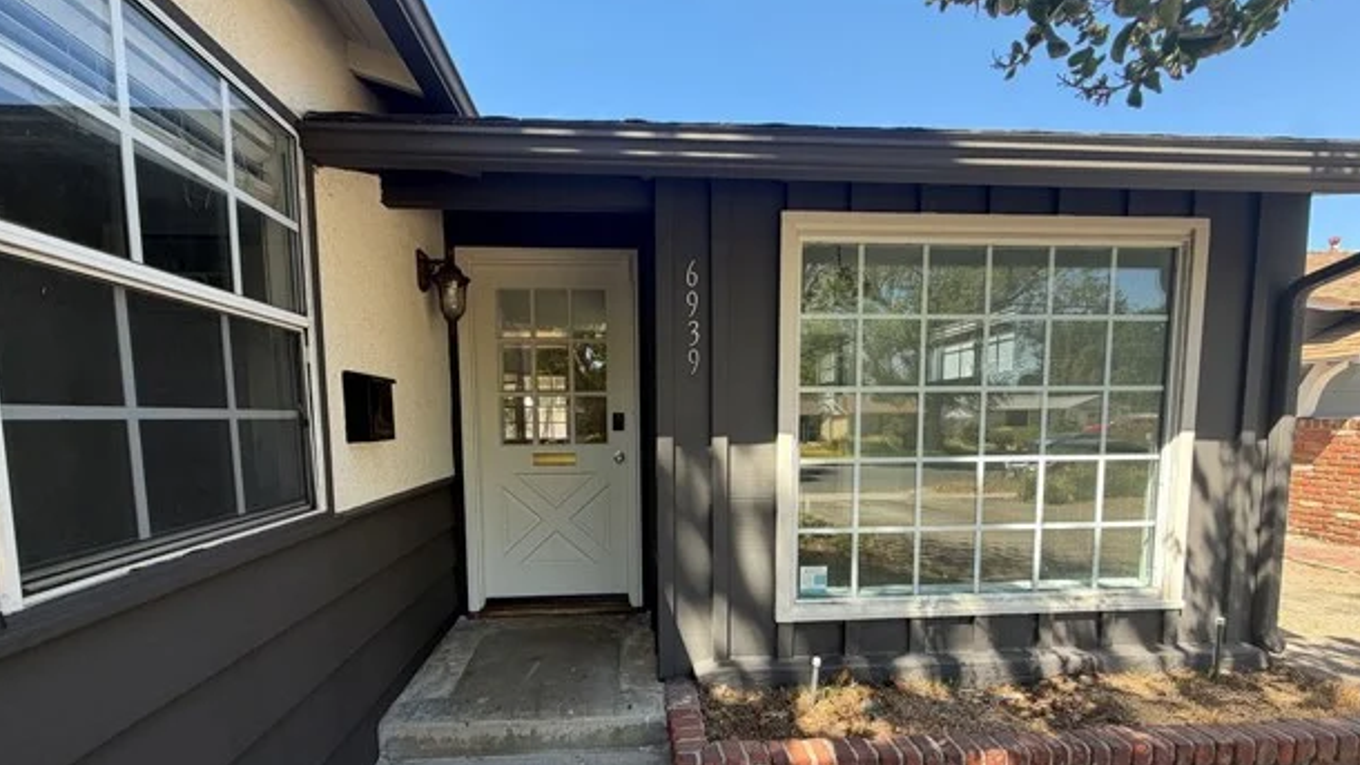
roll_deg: +0.5
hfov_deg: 99.4
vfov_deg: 66.3
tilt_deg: -4.4
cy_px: 468
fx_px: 577
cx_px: 664
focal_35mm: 16
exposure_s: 1/170
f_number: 2.2
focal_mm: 2.22
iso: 40
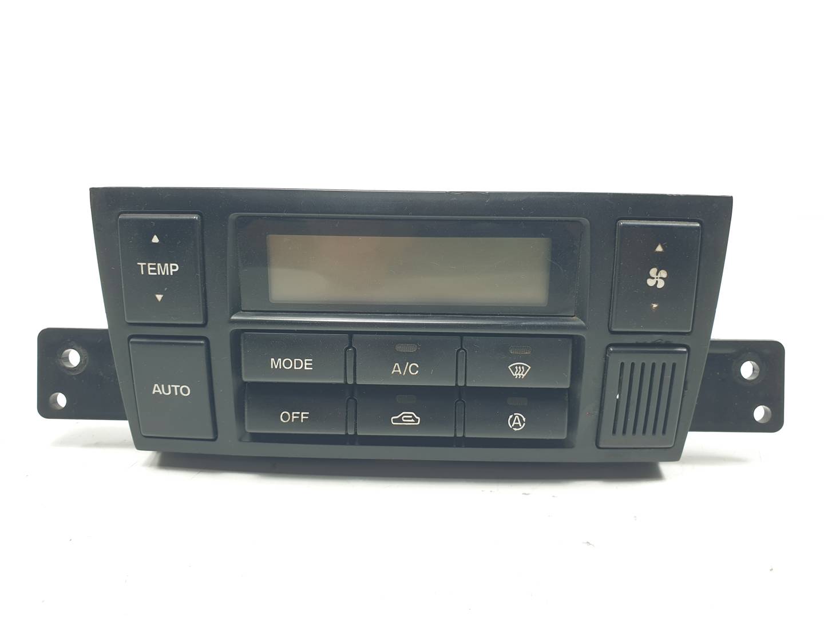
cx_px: 412
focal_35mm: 26
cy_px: 309
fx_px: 619
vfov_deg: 53.1
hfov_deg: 67.3
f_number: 2.4
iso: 64
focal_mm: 4.3
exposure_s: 1/100
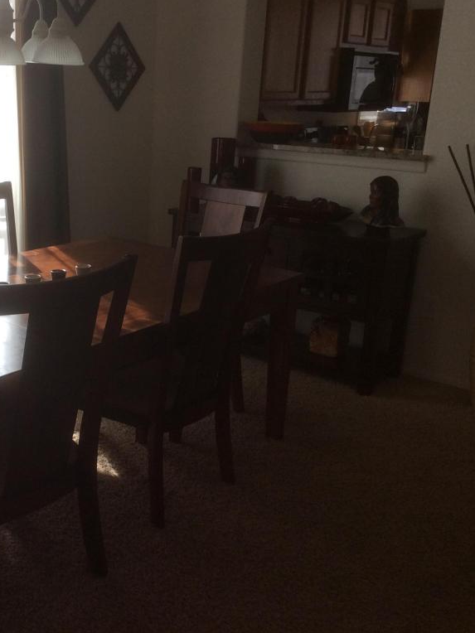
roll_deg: -1.2
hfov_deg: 33.0
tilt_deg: -19.7
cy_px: 316
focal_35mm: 43
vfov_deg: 43.9
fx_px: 787
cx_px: 127
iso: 32
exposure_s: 1/120
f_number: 2.4
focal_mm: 3.3
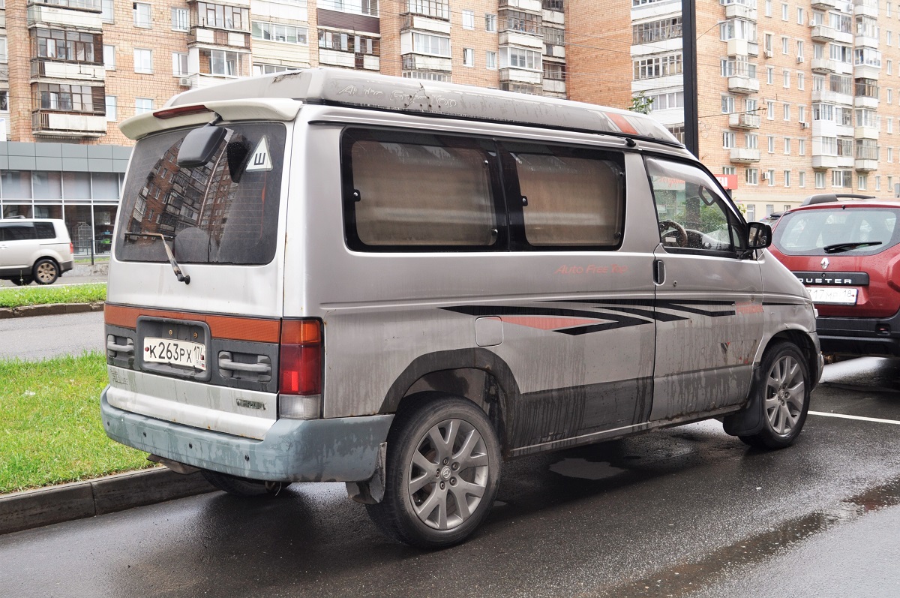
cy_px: 299
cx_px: 450
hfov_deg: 46.4
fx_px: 1049
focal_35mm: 42
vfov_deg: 31.8
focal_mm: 28
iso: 200
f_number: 6.3
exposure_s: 1/200
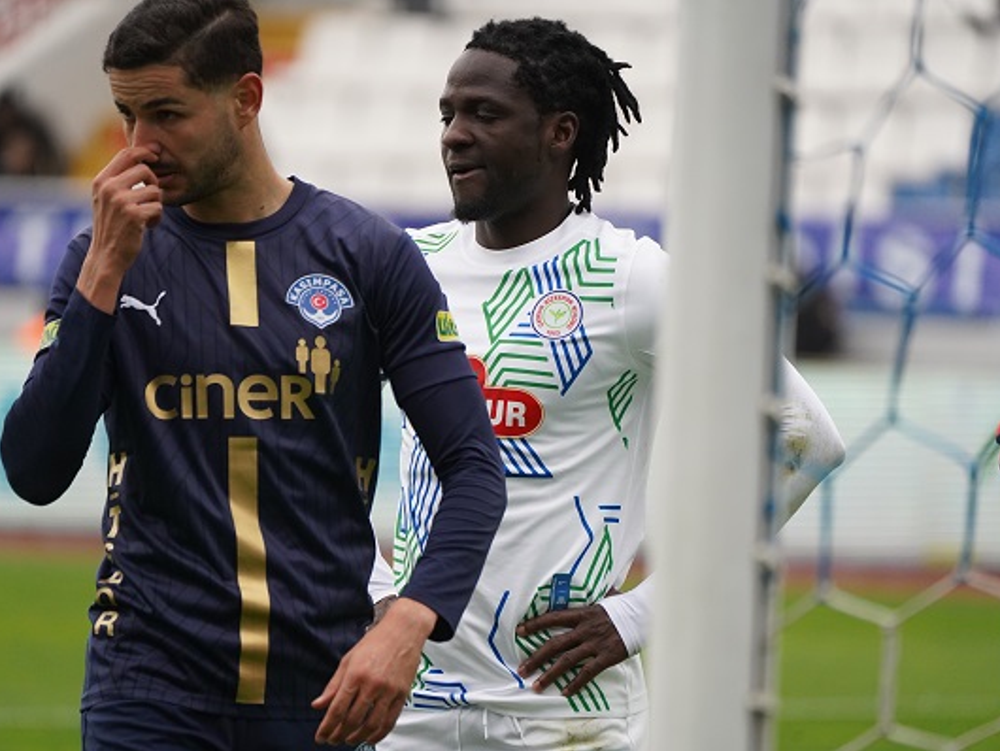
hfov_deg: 4.6
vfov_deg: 3.4
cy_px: 376
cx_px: 466
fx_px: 12572
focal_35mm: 435
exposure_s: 1/2000
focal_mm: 400
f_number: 5.6
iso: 4000
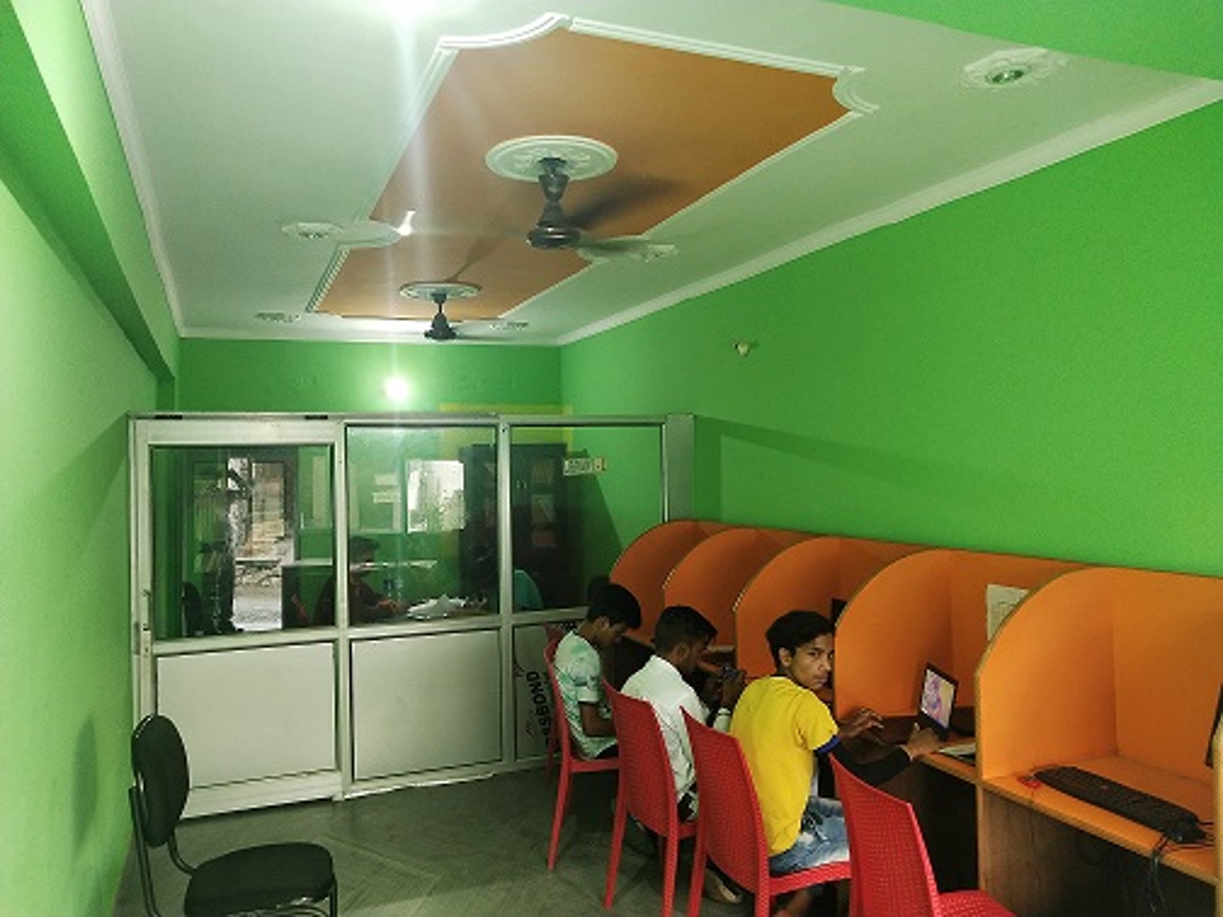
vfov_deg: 46.8
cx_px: 612
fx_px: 1060
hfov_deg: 60.0
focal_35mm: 30
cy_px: 458
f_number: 1.8
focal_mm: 3.95
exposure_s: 1/50
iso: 329
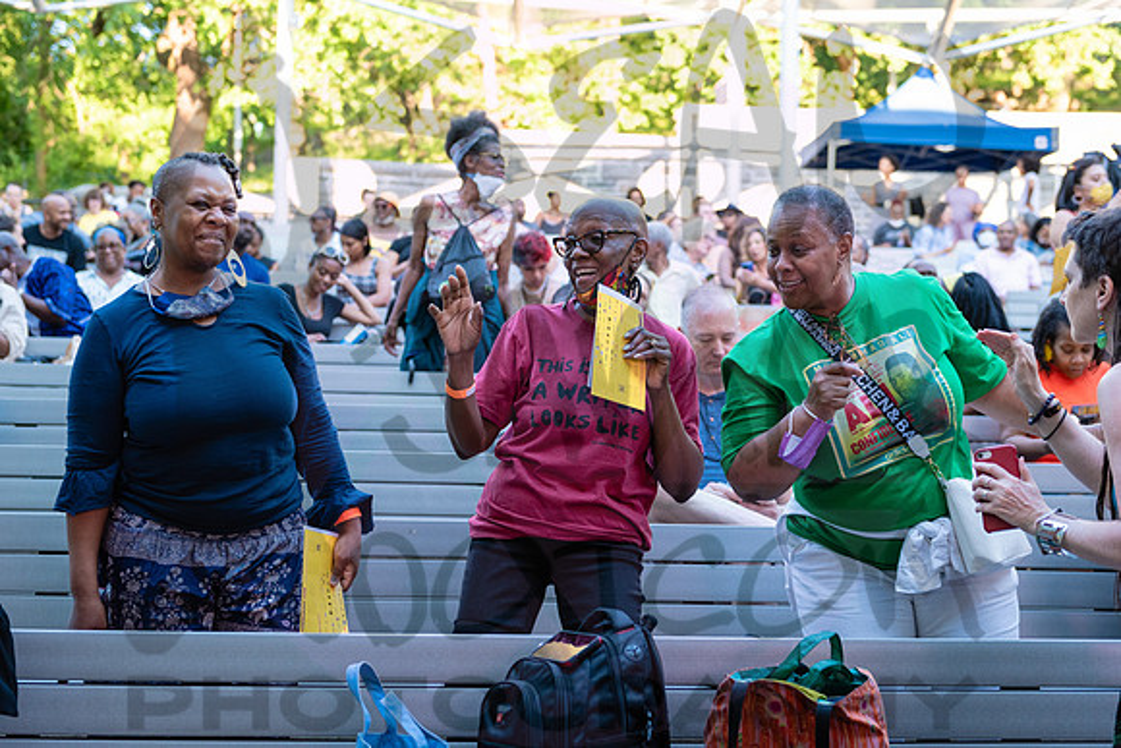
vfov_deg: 26.0
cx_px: 560
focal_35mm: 52
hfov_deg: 38.2
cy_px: 374
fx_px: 1620
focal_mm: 52
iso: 800
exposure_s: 1/320
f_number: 3.2
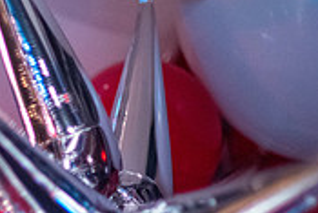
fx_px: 2484
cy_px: 332
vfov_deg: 4.9
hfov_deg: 7.2
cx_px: -204
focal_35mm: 281
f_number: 1.8
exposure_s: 1/200
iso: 5000
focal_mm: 85
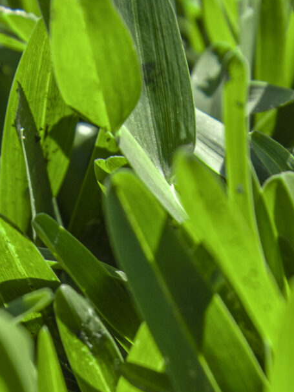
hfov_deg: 3.1
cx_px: 87
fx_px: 5517
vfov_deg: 4.1
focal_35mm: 487
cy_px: 282
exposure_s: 1/160
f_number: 10
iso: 100
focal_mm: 120
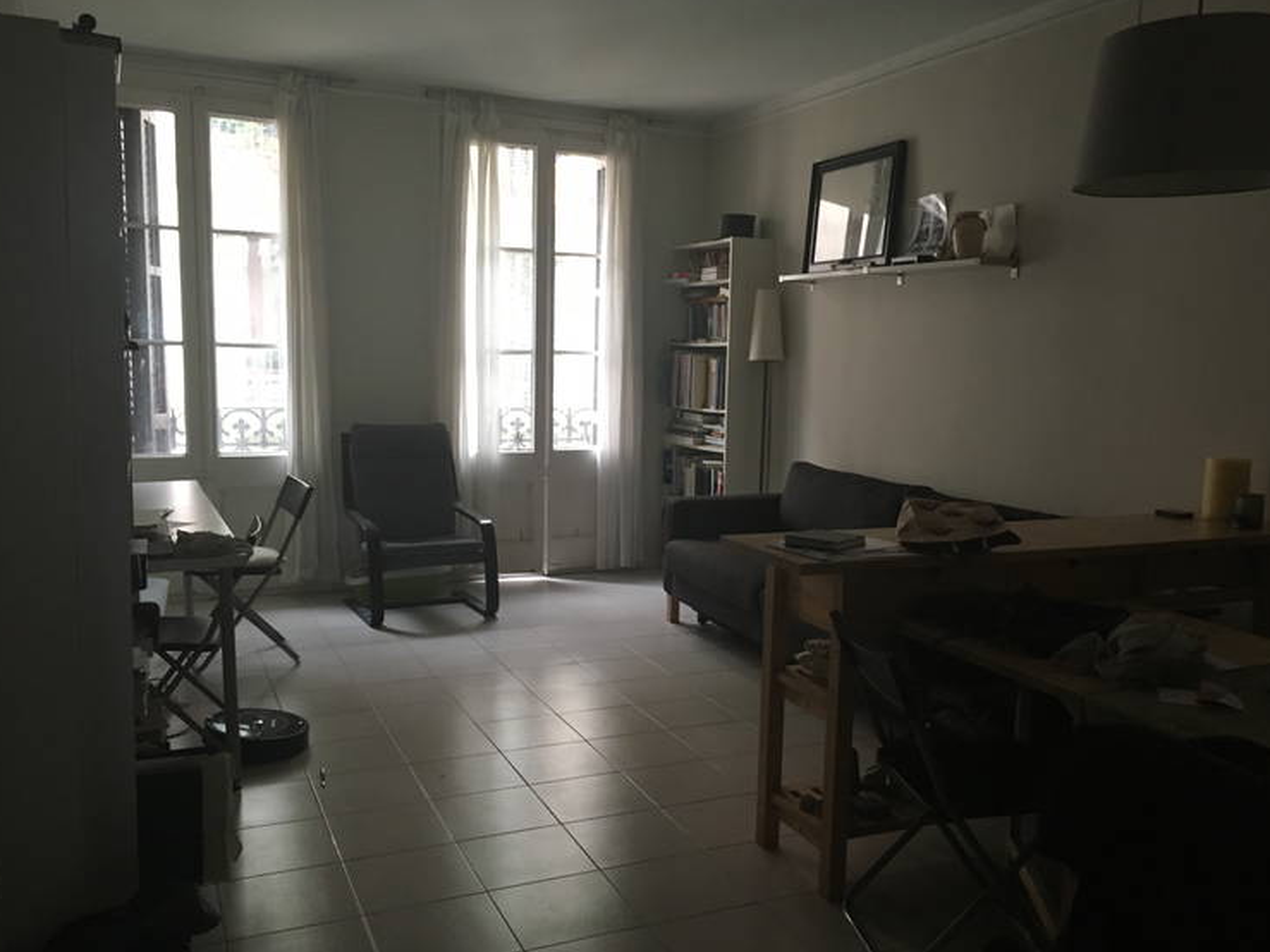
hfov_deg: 58.3
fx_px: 1137
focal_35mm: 31
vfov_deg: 45.4
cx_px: 653
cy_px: 486
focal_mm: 4.15
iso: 200
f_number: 2.2
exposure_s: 1/33
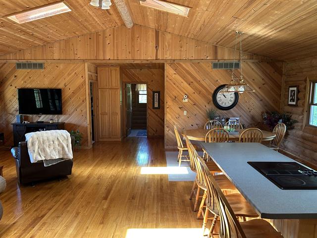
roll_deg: +0.0
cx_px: 158
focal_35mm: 26
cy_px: 119
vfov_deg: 53.1
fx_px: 238
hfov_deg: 67.3
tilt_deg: -7.1
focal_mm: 5.7
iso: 160
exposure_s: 1/60
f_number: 1.5
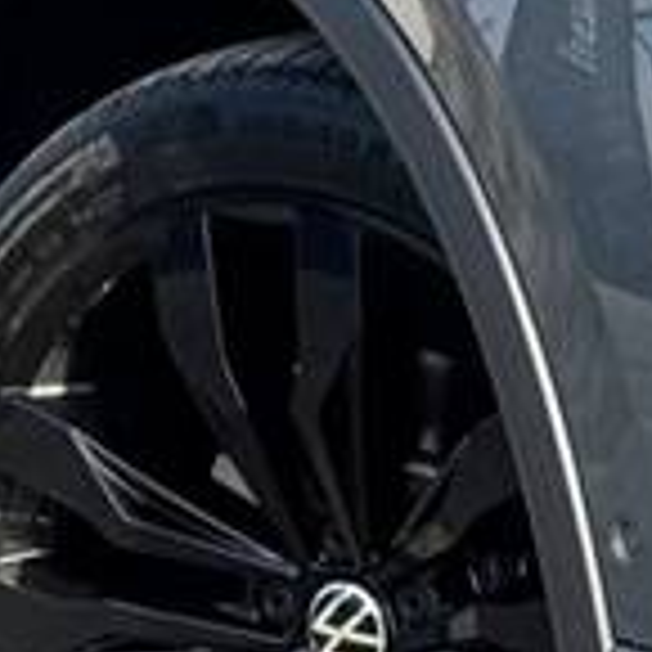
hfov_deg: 4.9
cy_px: -189
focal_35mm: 352
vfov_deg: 5.0
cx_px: 967
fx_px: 7501
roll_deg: +1.5
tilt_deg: -9.9
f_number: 1.78
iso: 64
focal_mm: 6.76
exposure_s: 1/1560
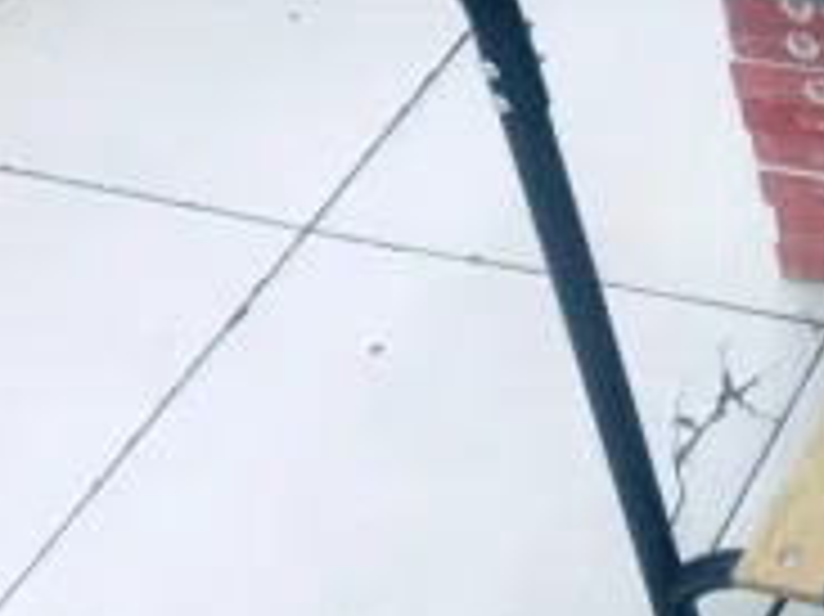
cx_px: 1076
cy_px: -9
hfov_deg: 18.6
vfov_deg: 14.8
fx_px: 2331
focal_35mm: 98
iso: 50
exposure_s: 1/120
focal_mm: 4
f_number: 1.8
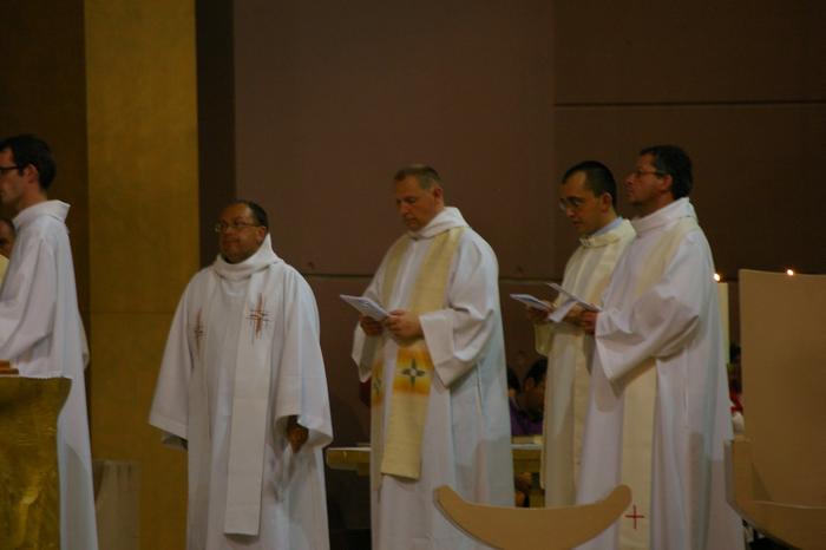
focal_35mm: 270
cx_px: 413
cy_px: 275
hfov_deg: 7.6
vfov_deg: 5.1
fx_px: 6192
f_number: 5.6
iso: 800
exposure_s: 1/20
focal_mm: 180
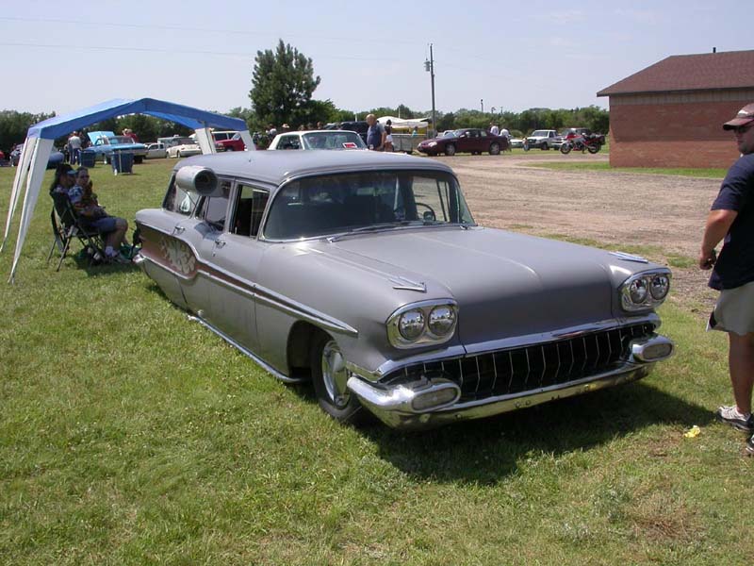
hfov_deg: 49.0
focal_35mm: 38
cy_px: 283
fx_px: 828
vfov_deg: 37.7
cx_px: 377
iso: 100
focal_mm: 7.85
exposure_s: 1/311
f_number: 7.5
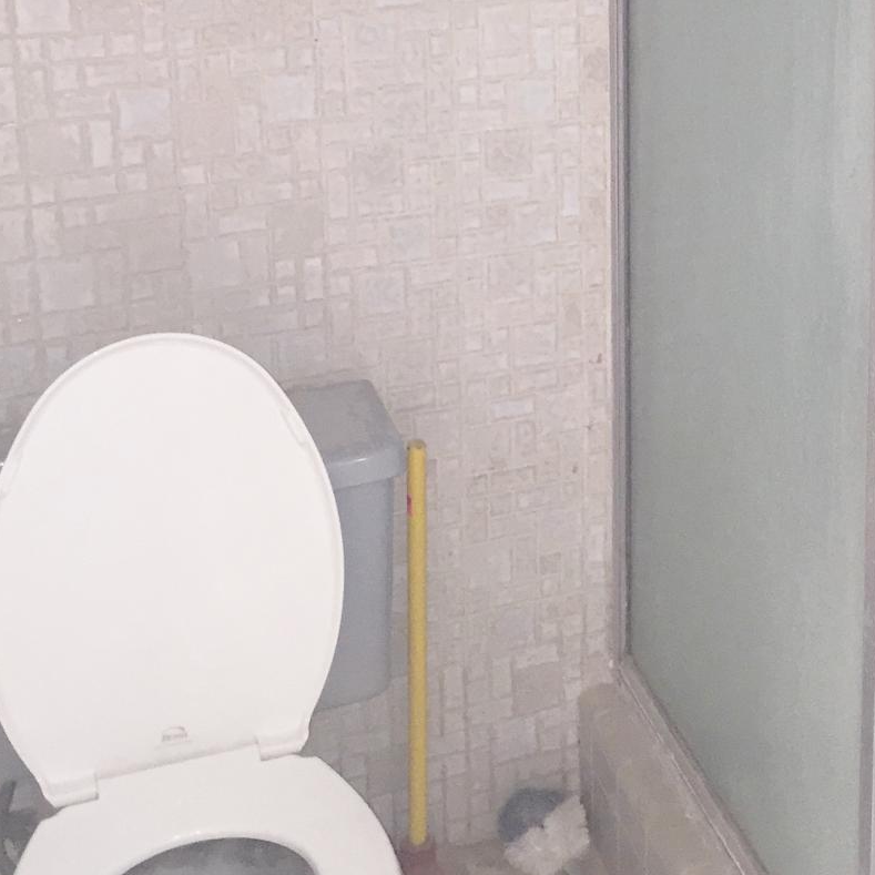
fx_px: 1859
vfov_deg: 25.3
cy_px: 23
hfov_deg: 25.5
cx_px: 826
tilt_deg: -11.6
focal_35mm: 65
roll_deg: -0.5
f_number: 2.2
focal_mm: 4.15
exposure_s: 1/20
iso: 125
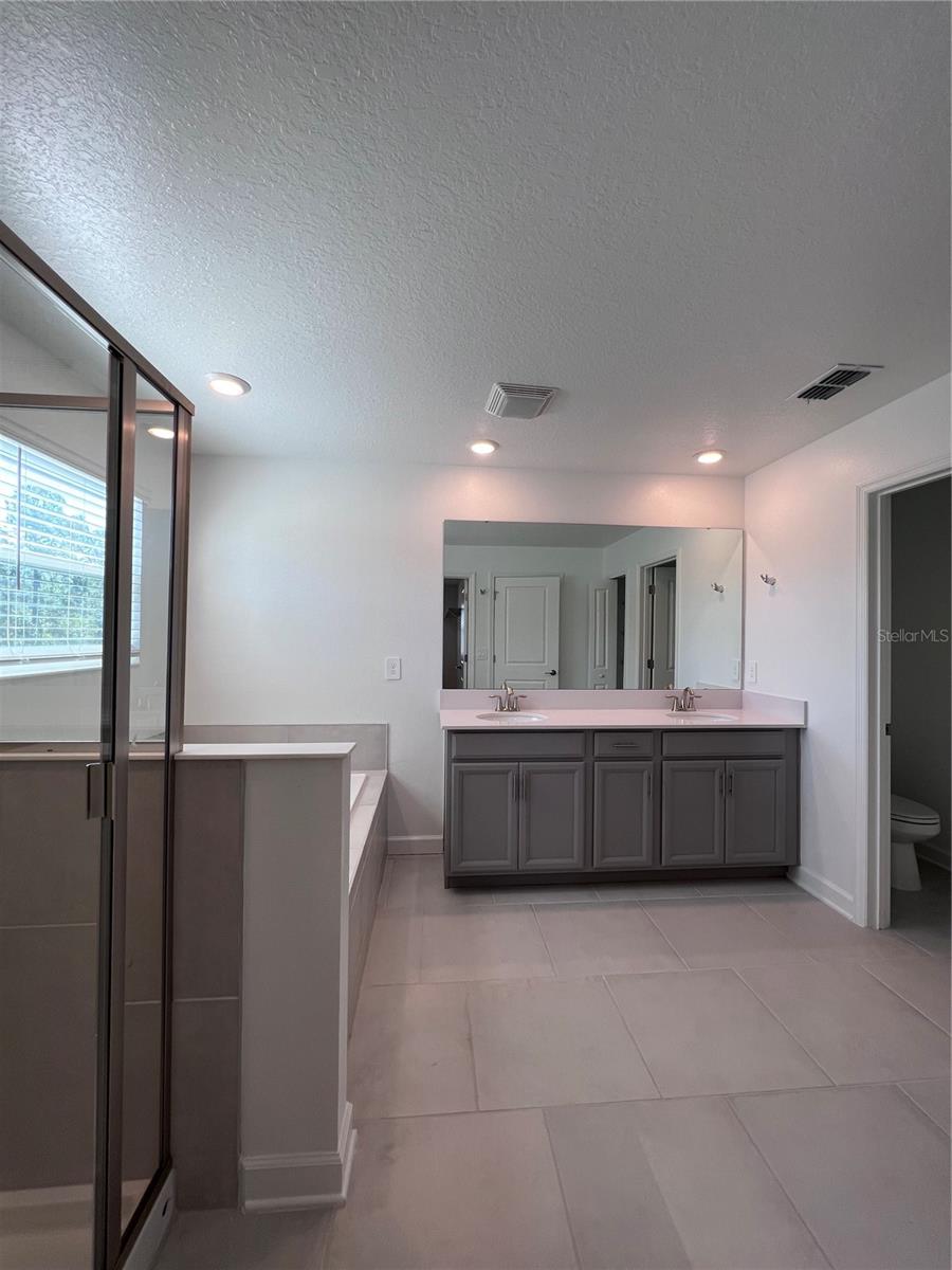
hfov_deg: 89.9
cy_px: 635
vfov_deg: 106.2
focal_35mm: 13
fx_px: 477
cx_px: 476
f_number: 1.8
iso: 50
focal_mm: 1.57
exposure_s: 1/120
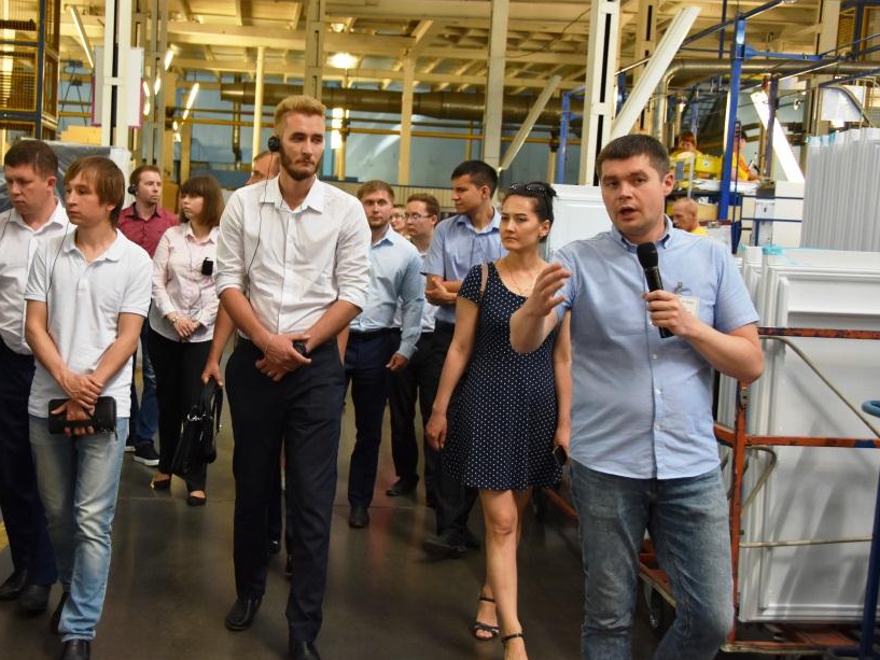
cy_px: 315
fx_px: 1195
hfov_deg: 40.3
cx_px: 373
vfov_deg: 30.9
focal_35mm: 47
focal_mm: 26
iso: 800
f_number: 5
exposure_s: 1/100
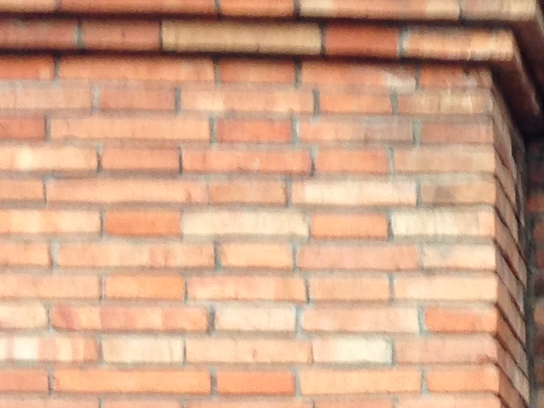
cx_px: 1135
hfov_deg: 10.6
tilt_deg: +2.2
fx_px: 2641
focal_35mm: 168
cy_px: 807
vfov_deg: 8.4
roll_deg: -2.0
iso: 50
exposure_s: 1/24
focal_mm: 4.12
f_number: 2.4
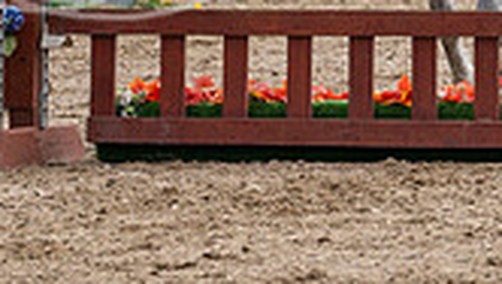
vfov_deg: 1.4
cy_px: -270
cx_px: 511
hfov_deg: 2.5
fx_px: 11586
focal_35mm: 869
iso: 100
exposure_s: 1/250
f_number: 5.6
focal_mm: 238
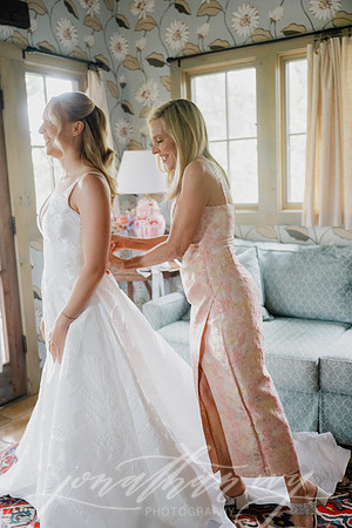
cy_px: 264
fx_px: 572
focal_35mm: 39
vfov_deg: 49.6
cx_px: 176
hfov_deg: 34.2
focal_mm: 39
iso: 2800
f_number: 2.8
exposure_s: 1/160
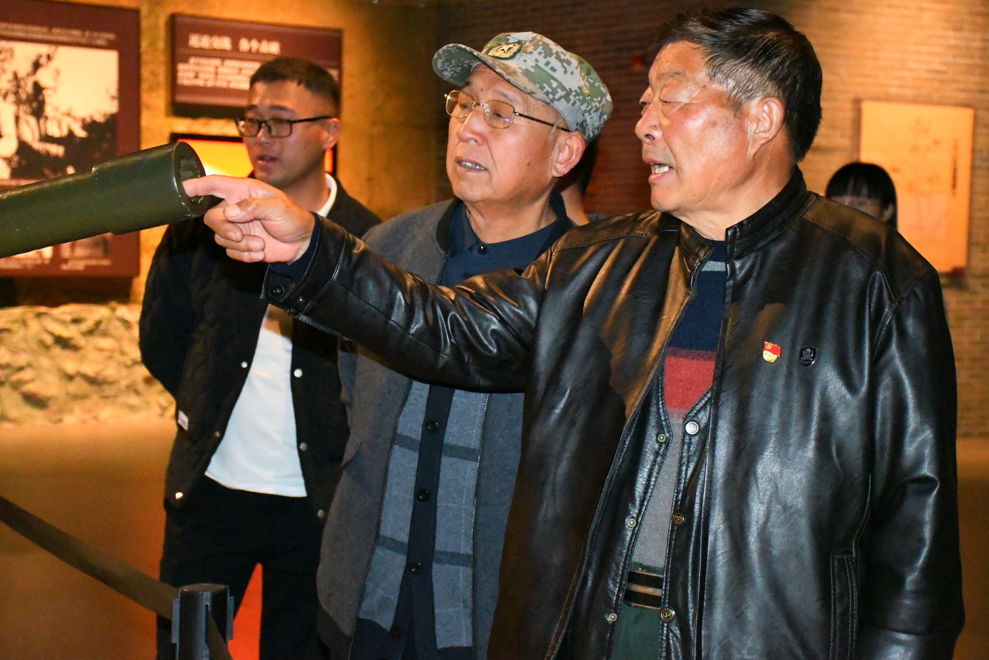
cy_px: 301
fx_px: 2006
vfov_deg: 18.7
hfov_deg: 27.7
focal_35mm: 73
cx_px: 526
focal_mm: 45
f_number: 4.5
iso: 20000
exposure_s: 1/250
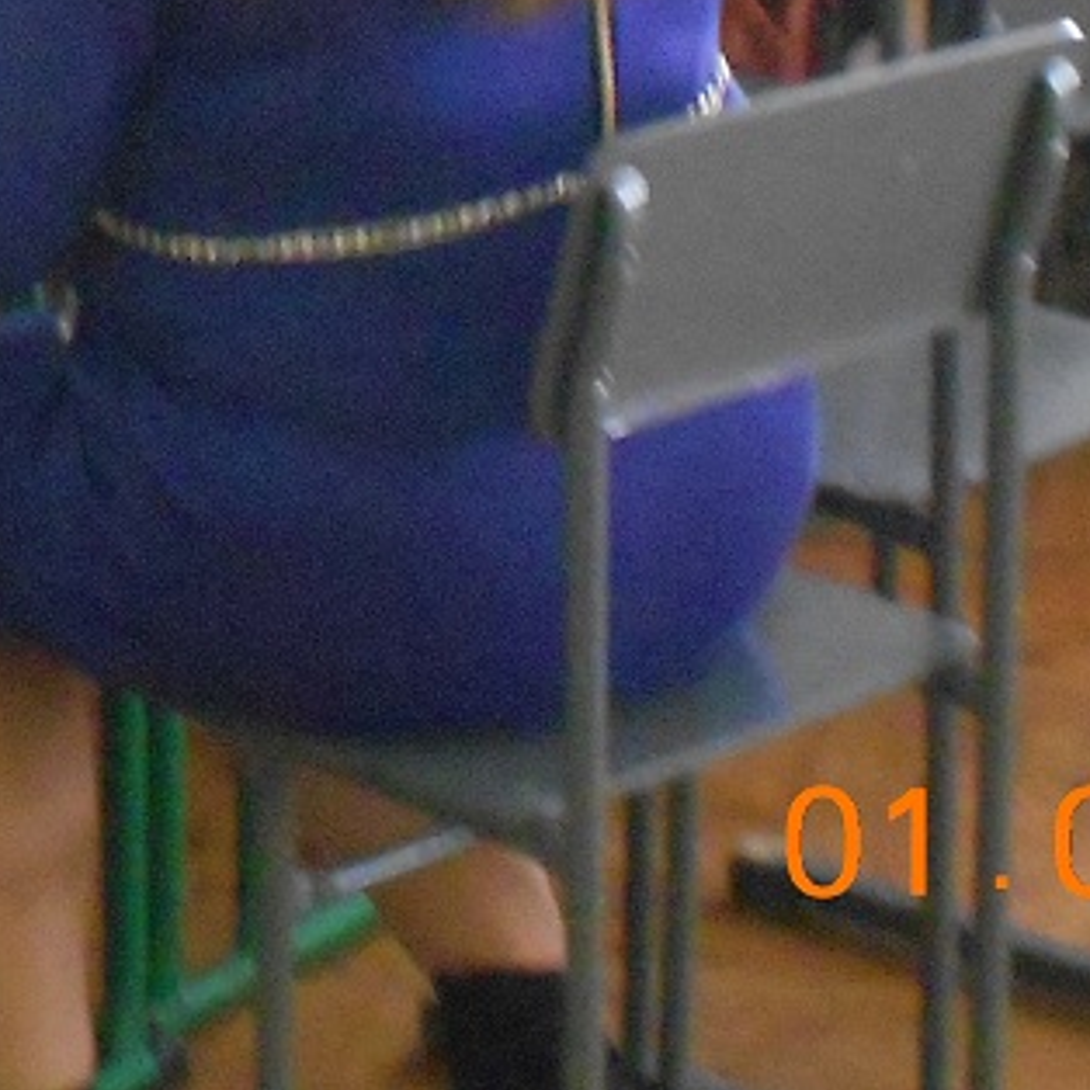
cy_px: -496
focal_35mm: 157
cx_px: -260
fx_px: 5593
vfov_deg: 10.8
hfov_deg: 10.9
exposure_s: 1/10
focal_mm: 7.9
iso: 800
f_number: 4.2
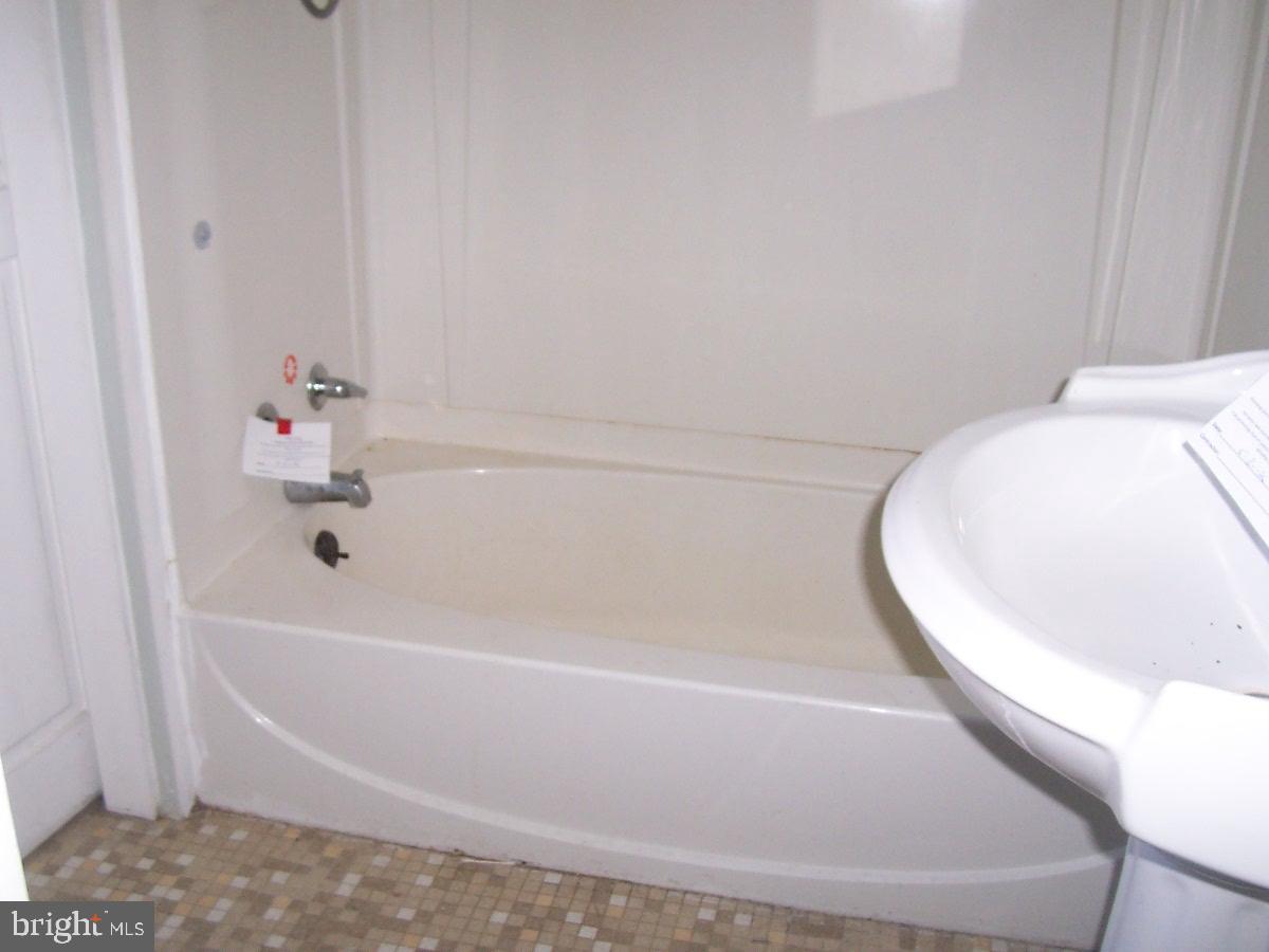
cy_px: 476
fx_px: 1356
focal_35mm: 37
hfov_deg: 50.1
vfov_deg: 38.7
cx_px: 634
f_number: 2.8
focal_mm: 5.6
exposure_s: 1/60
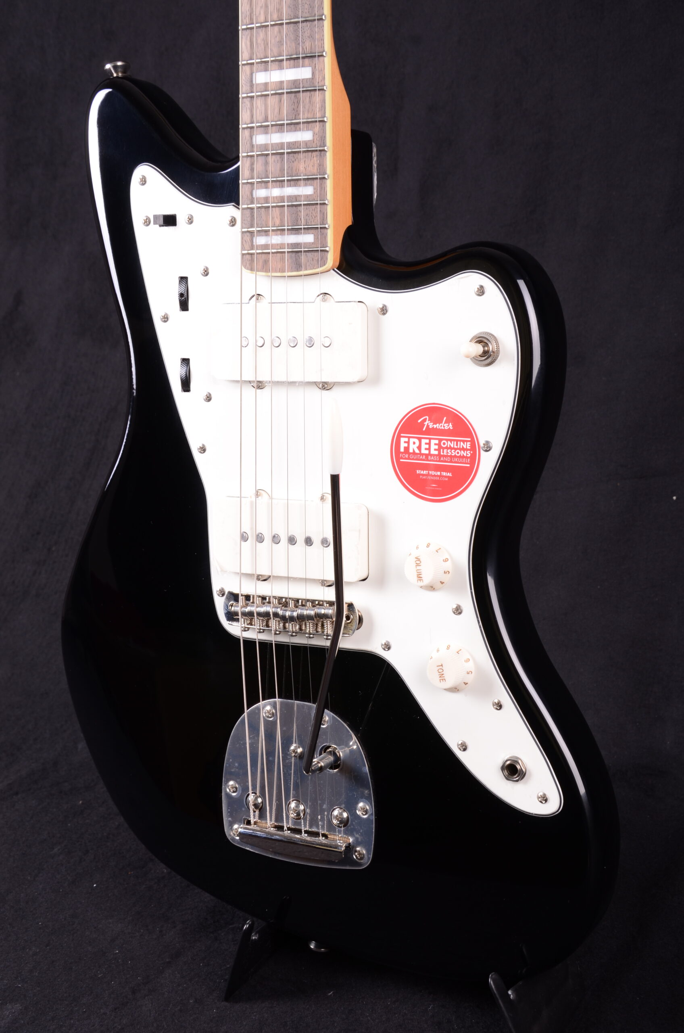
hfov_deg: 25.6
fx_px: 1503
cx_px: 342
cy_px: 516
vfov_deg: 37.9
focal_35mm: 52
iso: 200
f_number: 11
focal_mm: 35
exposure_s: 1/200
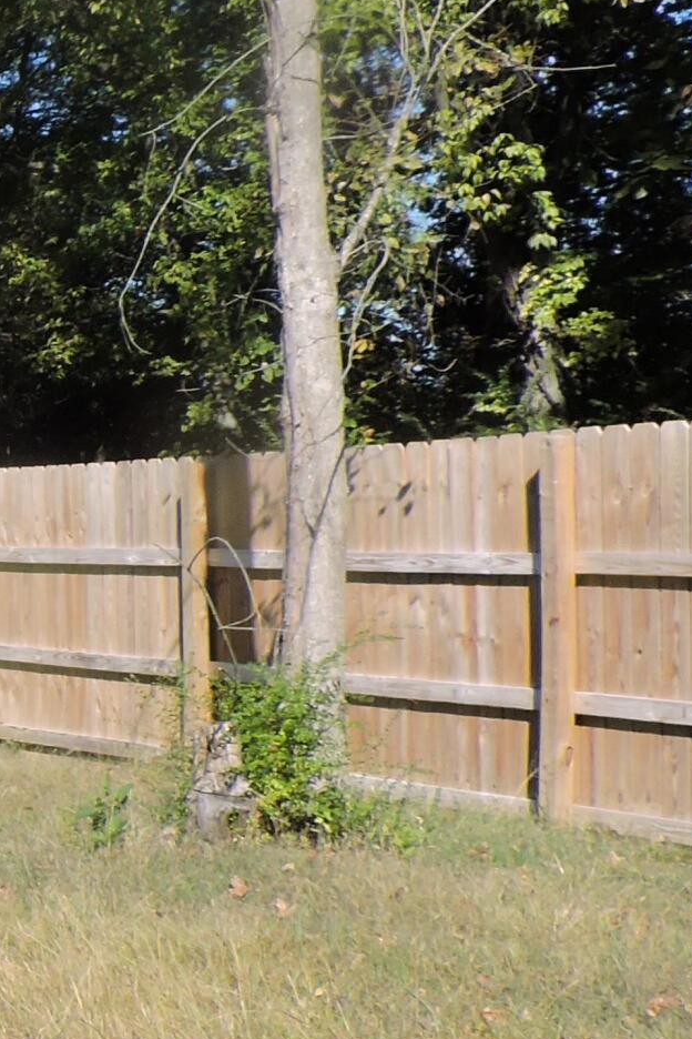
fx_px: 2306
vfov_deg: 25.4
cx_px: -752
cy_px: 545
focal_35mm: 80
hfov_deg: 14.0
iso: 100
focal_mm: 4.3
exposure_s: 1/1000
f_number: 3
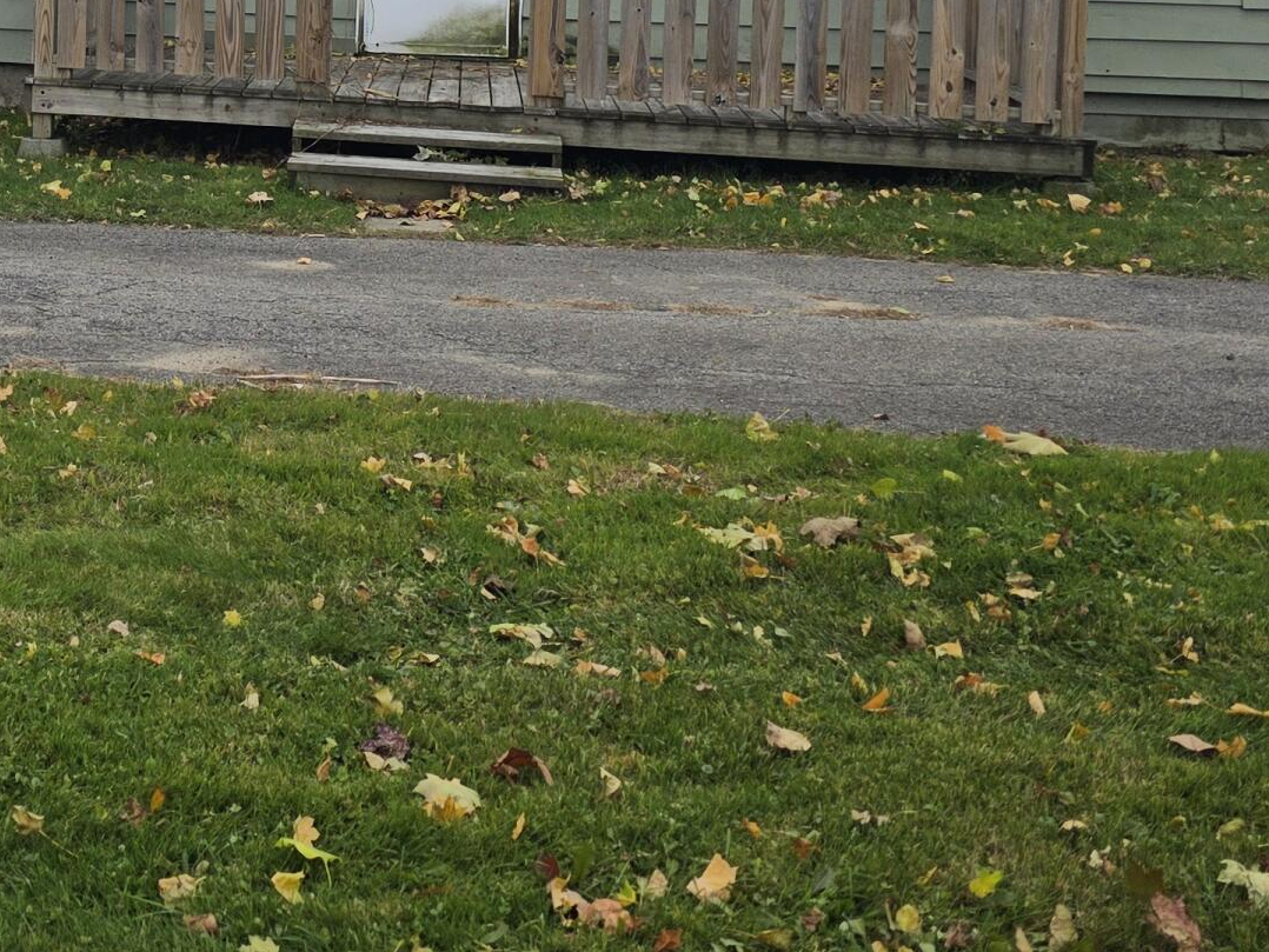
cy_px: -171
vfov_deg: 21.4
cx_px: 47
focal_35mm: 64
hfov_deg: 28.7
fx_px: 2347
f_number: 1.7
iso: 25
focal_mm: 6.3
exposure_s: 1/359
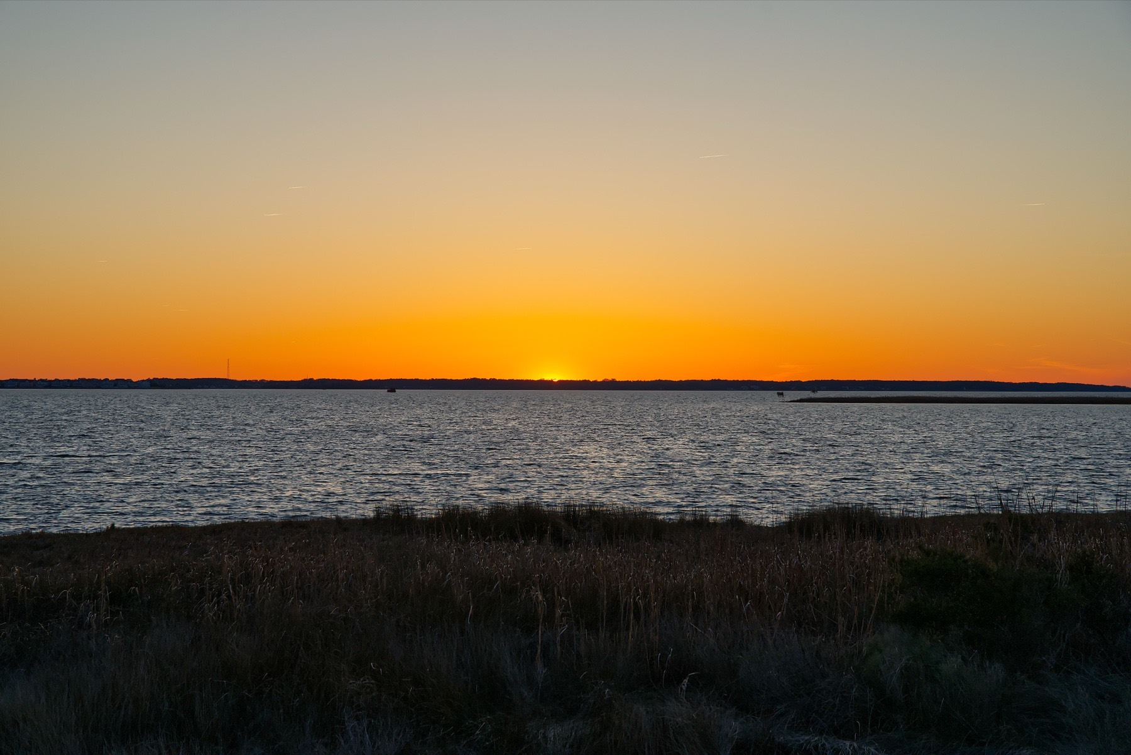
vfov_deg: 19.5
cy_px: 378
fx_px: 2200
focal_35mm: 70
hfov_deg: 28.8
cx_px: 566
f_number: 8
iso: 640
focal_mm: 70
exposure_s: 1/800
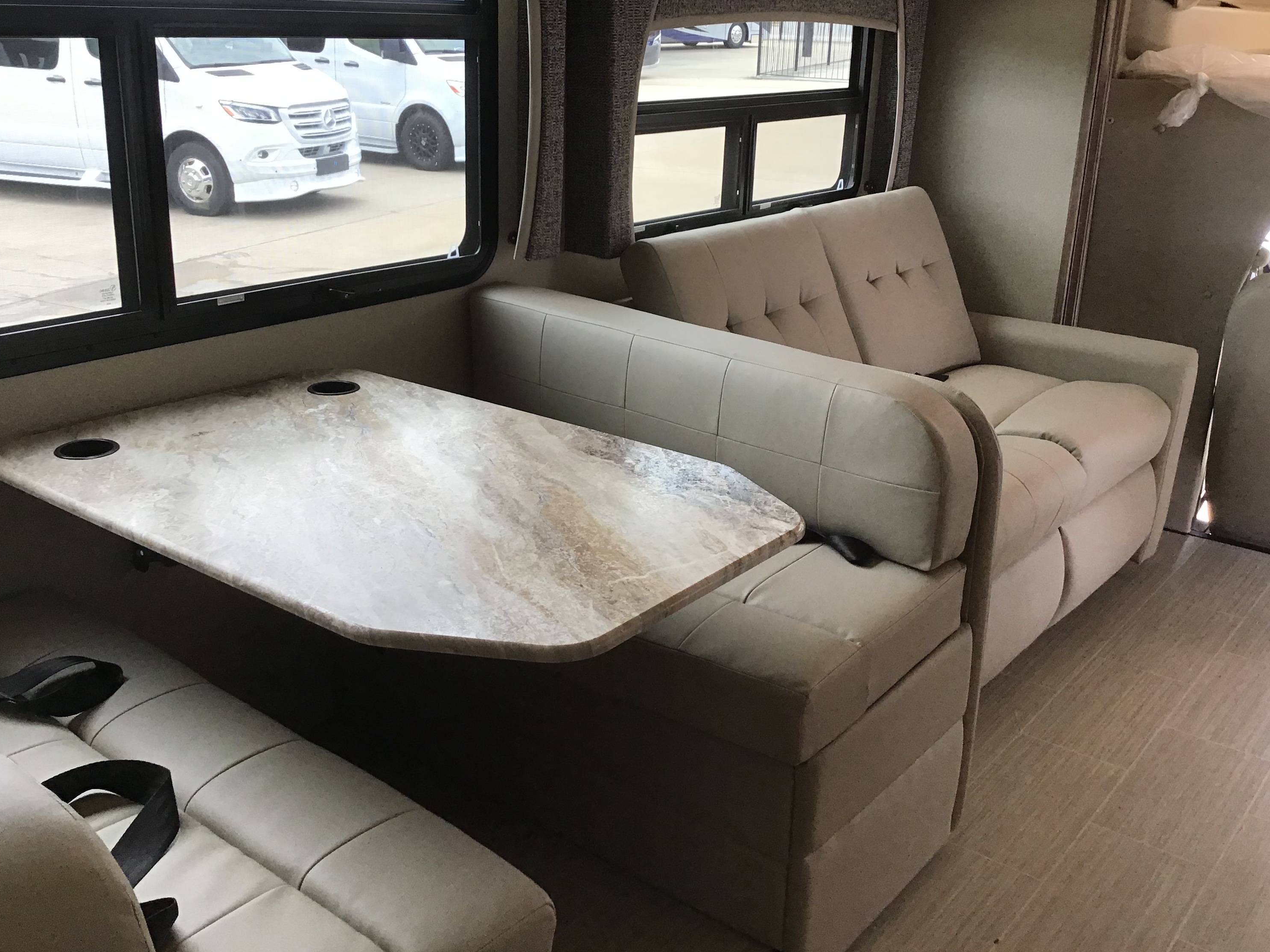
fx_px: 1247
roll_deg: -1.4
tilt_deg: -19.8
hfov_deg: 54.0
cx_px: 642
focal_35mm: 34
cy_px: 440
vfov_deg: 41.8
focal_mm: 3.3
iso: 25
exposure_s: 1/40
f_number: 2.4
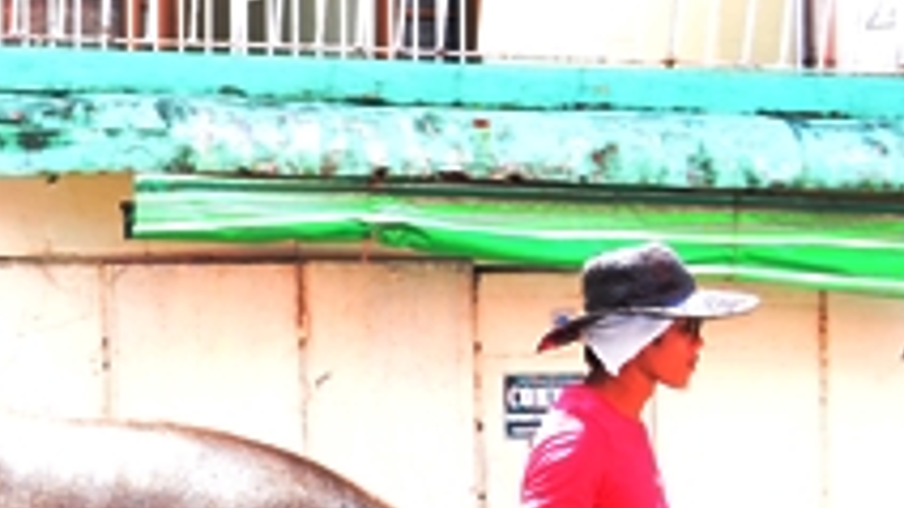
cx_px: -320
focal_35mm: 104
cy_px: 333
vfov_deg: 11.6
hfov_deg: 18.8
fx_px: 2492
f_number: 5
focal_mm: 22
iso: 250
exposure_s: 1/125
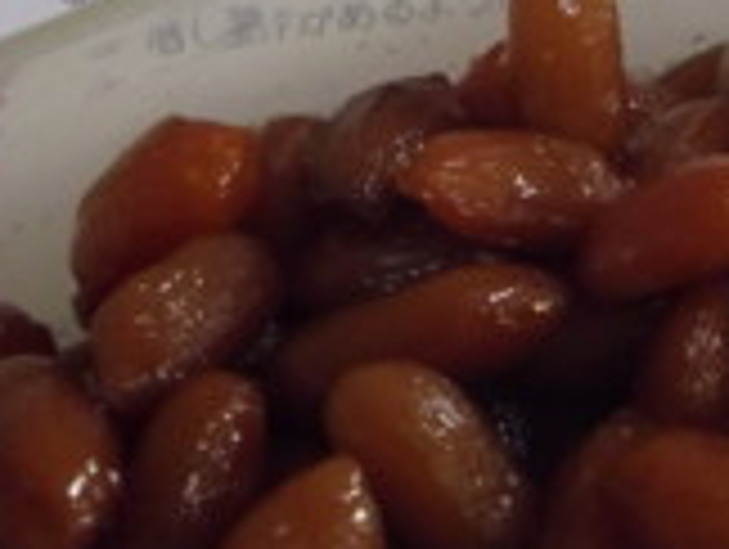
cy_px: 58
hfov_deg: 21.4
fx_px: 1877
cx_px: 680
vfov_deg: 16.4
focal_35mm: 89
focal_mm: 5.8
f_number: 3.5
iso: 557
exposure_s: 1/50
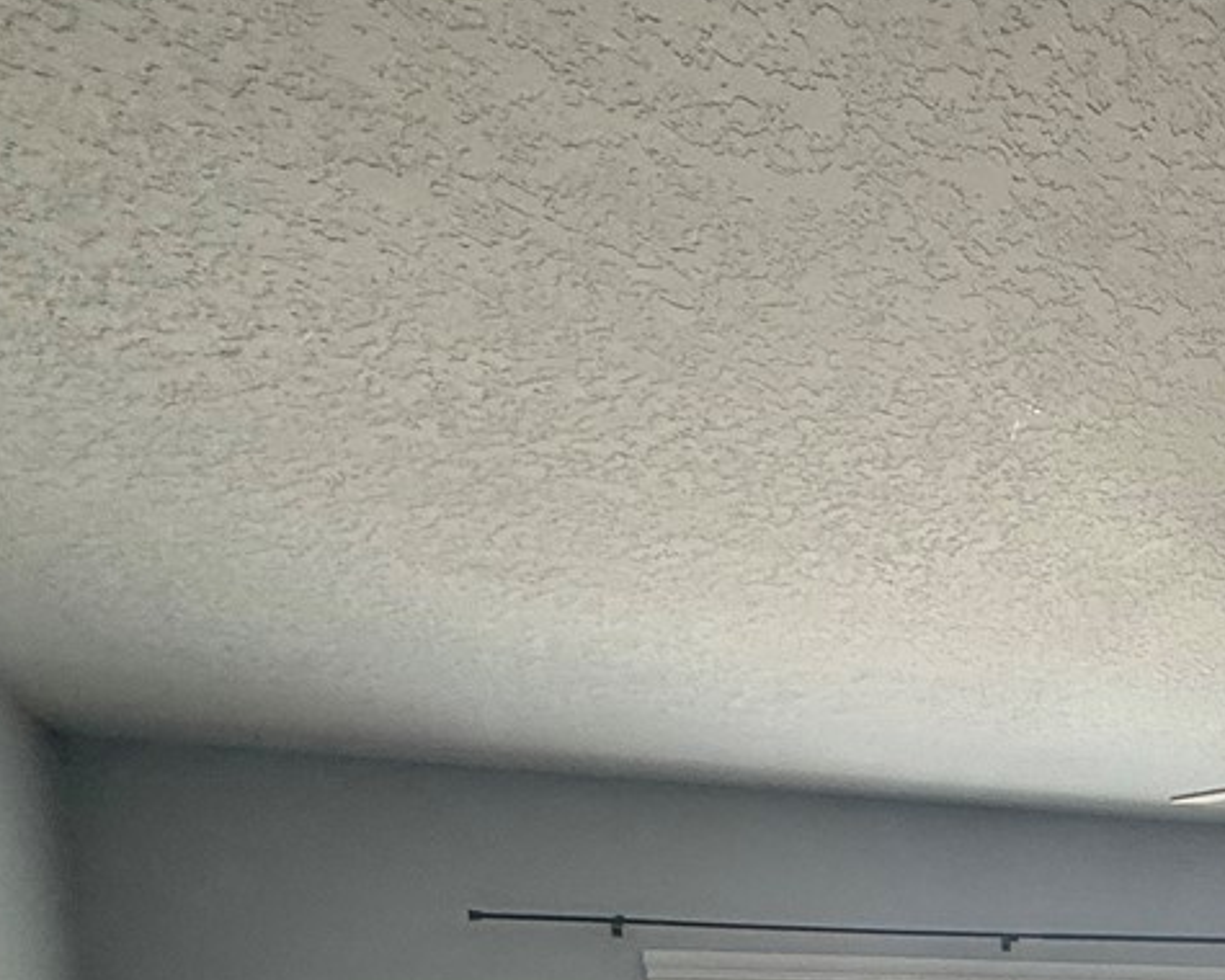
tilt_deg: -0.9
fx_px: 1668
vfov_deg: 26.6
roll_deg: -0.8
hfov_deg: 32.6
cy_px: 1344
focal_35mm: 46
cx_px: 1504
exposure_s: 1/99
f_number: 2.2
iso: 125
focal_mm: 2.22
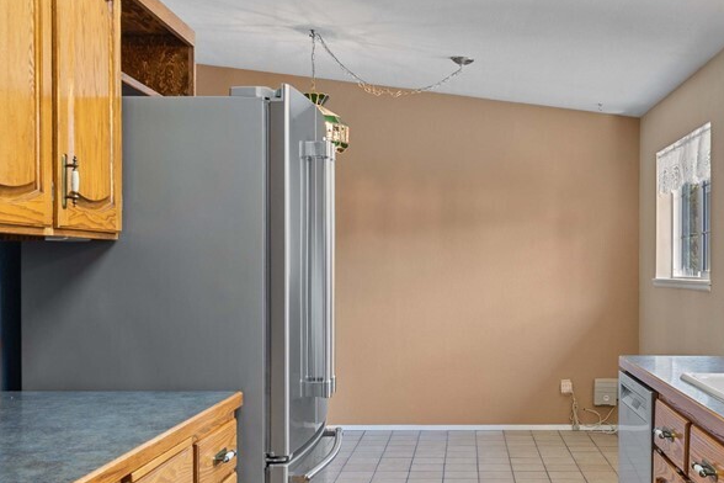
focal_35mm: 49
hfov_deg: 40.1
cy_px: 256
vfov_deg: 27.5
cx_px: 450
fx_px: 985
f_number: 8
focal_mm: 17
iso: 200
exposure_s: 1/3
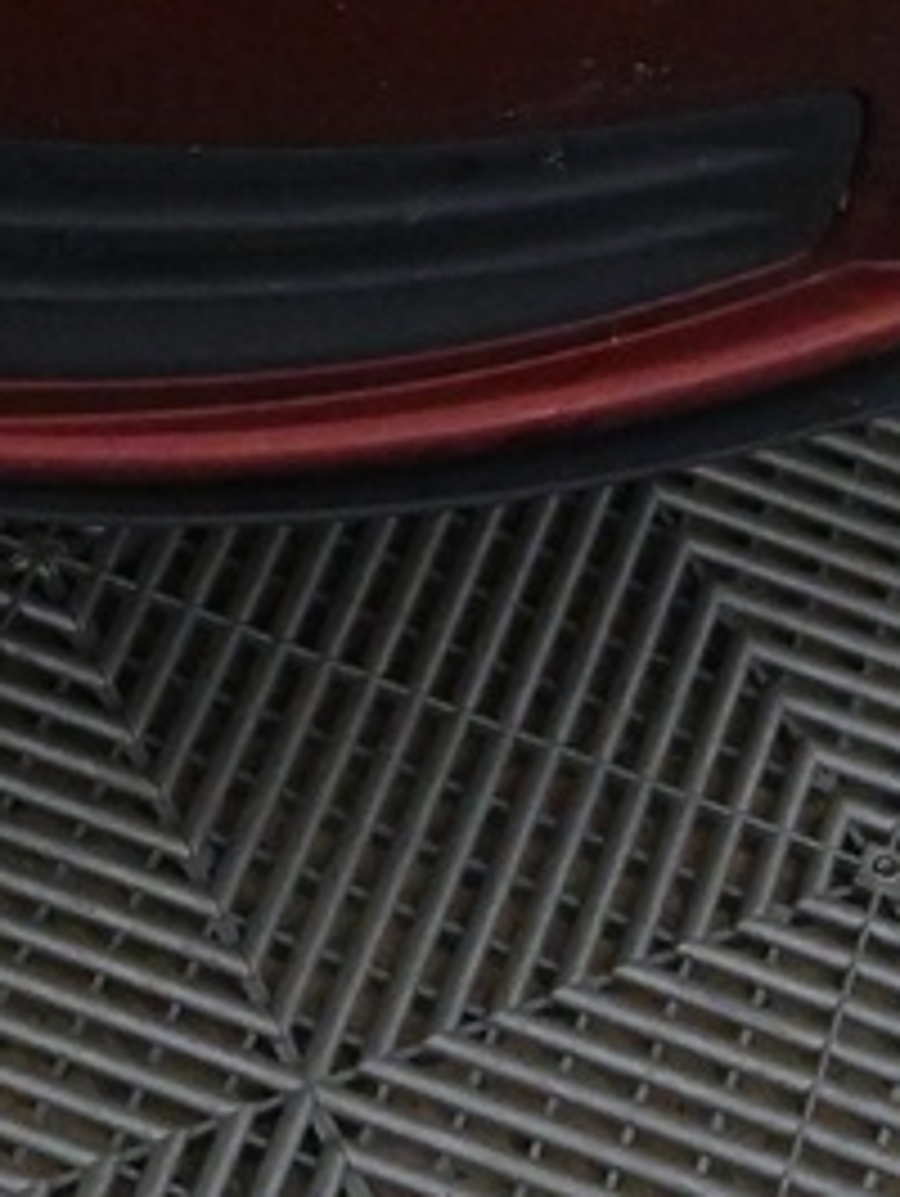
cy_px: -630
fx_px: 5468
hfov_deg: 9.4
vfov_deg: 11.9
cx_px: 864
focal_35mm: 158
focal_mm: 18
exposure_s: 1/100
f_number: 5
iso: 5000
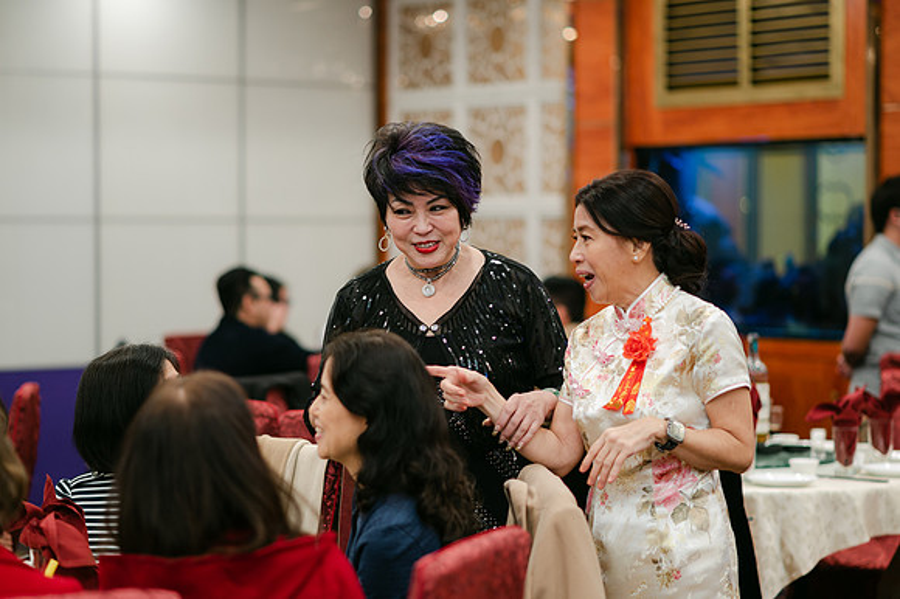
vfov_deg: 14.9
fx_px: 2290
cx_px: 450
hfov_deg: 22.2
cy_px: 300
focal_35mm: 92
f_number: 2
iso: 320
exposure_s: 1/125
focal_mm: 85
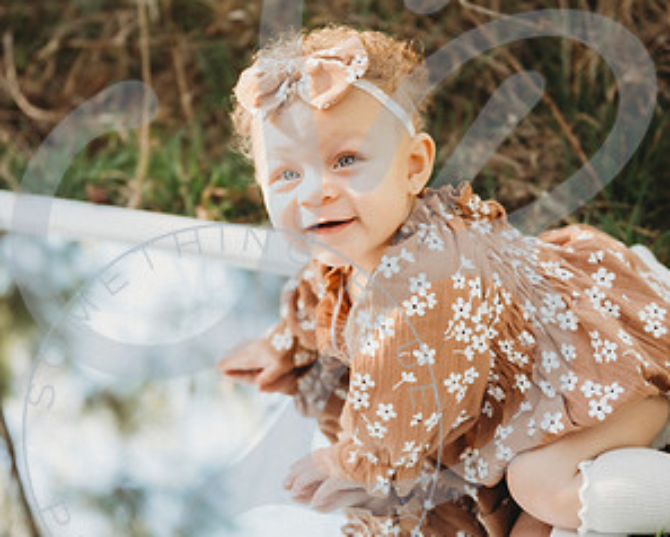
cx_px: 334
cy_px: 262
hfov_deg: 34.7
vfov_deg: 28.1
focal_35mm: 54
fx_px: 1071
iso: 200
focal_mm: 38
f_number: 2.8
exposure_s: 1/400
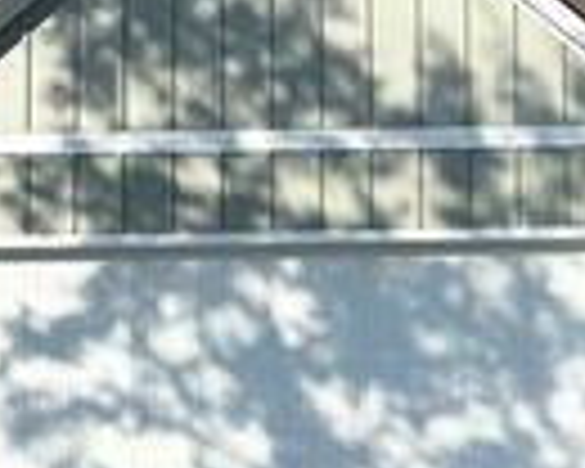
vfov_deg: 17.1
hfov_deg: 19.5
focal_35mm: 90
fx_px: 1558
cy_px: 245
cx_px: 778
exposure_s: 1/7353
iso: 80
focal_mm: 6.76
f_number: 1.78
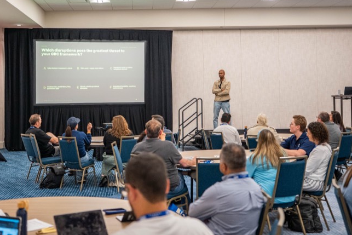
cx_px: 126
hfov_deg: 40.0
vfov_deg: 27.4
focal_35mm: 49
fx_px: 479
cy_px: 78
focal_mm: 35
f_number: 2.2
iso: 2500
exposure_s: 1/250
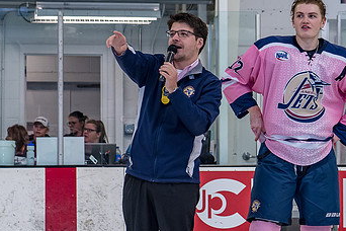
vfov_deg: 7.1
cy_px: 134
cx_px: 234
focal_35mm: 194
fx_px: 1864
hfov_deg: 10.6
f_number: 4.5
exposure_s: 1/250
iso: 800
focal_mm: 65
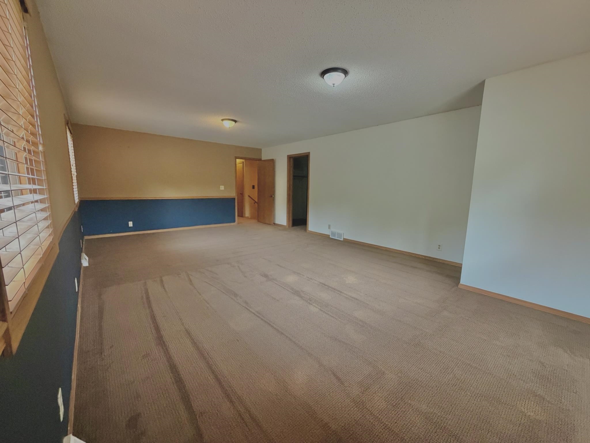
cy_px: 222
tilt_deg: -9.0
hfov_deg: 102.1
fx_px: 239
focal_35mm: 14
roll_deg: -0.9
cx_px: 295
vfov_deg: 85.7
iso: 500
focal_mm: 2.22
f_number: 2.2
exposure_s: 1/60
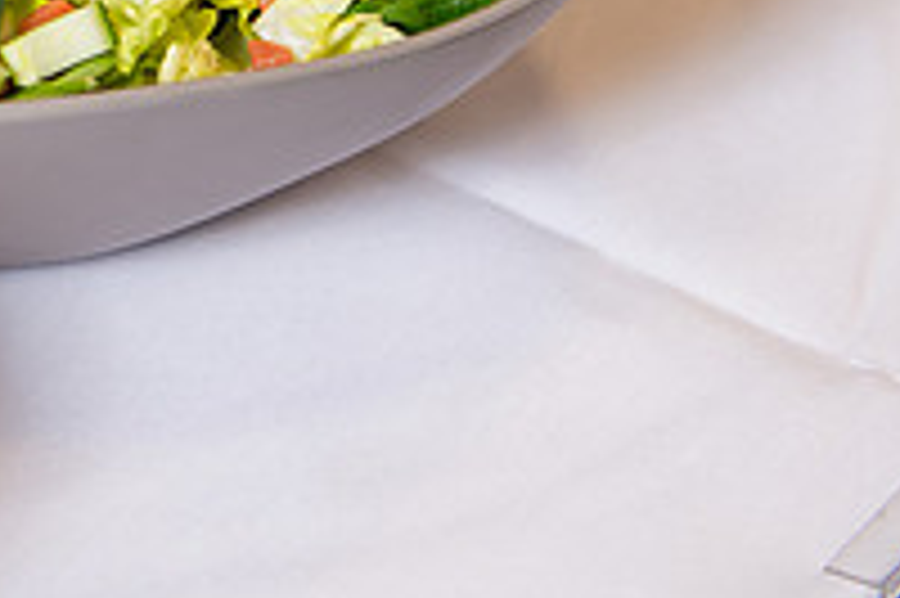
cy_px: -209
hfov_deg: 16.9
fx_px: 2898
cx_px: -184
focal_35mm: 116
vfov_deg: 11.4
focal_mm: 40
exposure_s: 1/80
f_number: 4
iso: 400
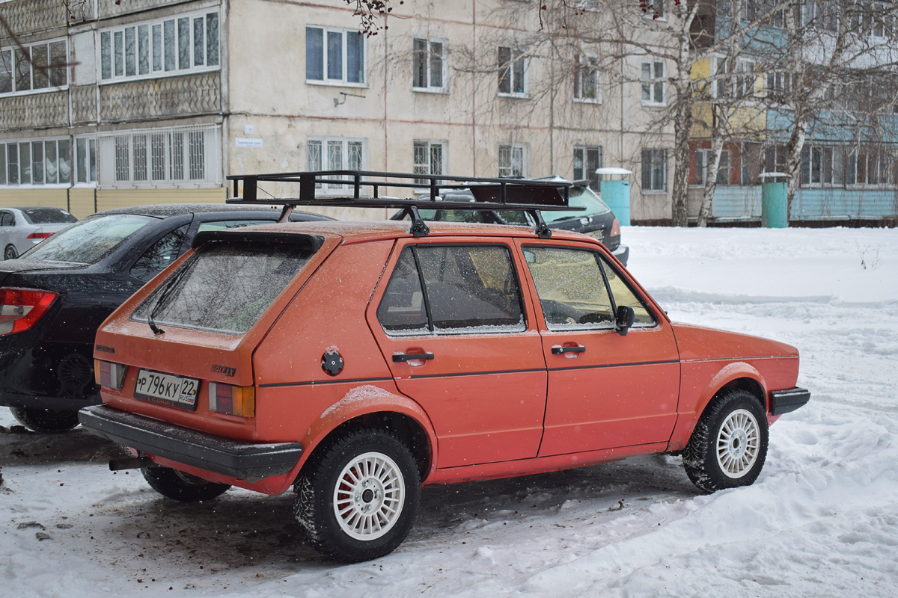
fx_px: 1160
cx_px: 449
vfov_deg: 28.9
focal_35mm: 46
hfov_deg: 42.3
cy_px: 299
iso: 400
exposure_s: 1/320
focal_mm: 31
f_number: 5.6
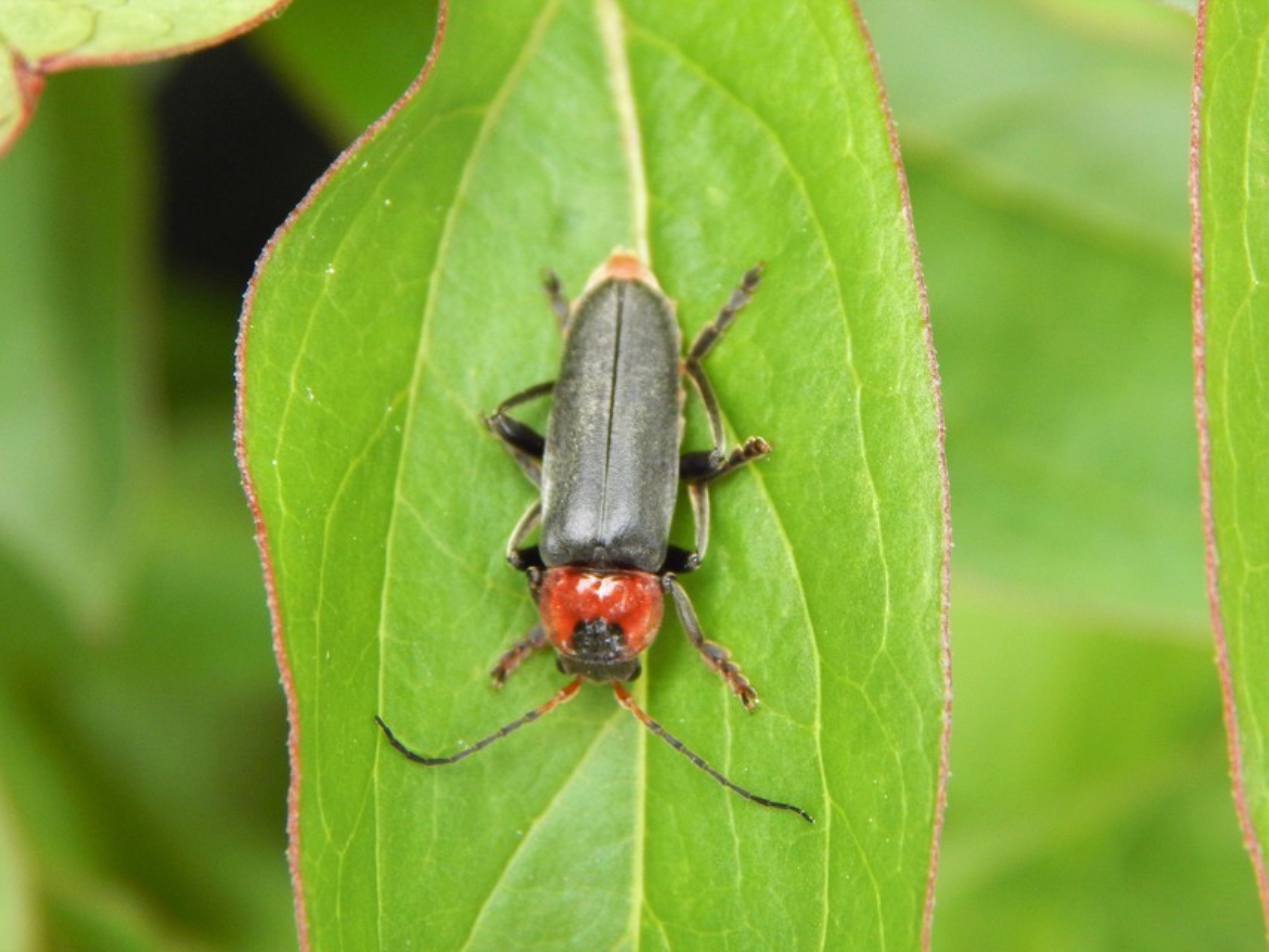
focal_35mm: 104
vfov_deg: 14.2
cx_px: 634
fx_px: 3813
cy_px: 476
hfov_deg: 18.9
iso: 250
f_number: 4.5
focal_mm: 18.7
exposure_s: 1/30
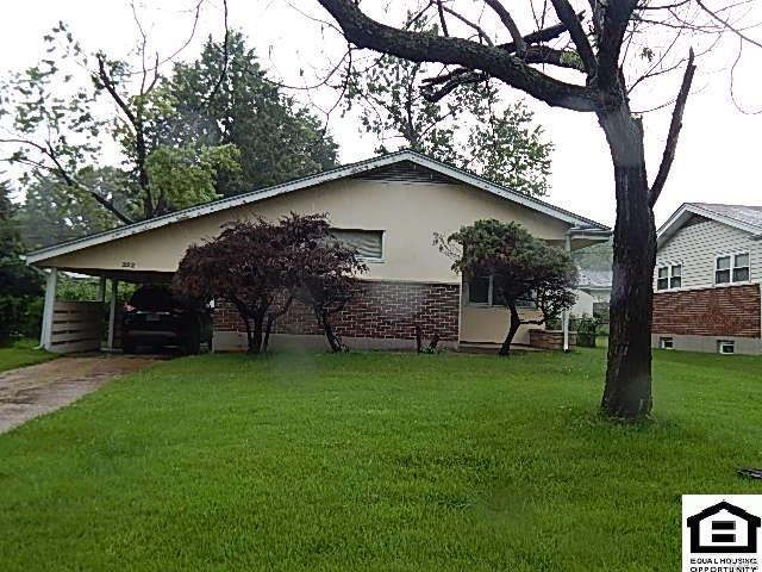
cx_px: 381
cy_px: 286
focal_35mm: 31
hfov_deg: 58.4
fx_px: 682
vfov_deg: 45.4
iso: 125
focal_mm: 5.6
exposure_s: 1/80
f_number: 3.2
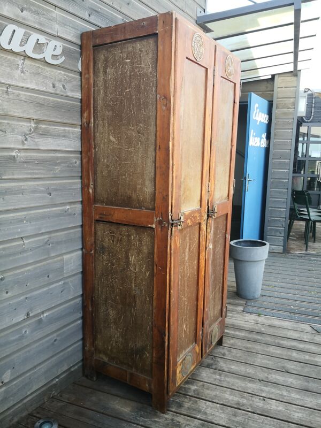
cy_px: 214
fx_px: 334
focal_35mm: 27
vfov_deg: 65.3
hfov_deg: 51.4
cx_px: 160
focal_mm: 3.95
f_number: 1.6
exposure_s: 1/218
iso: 50
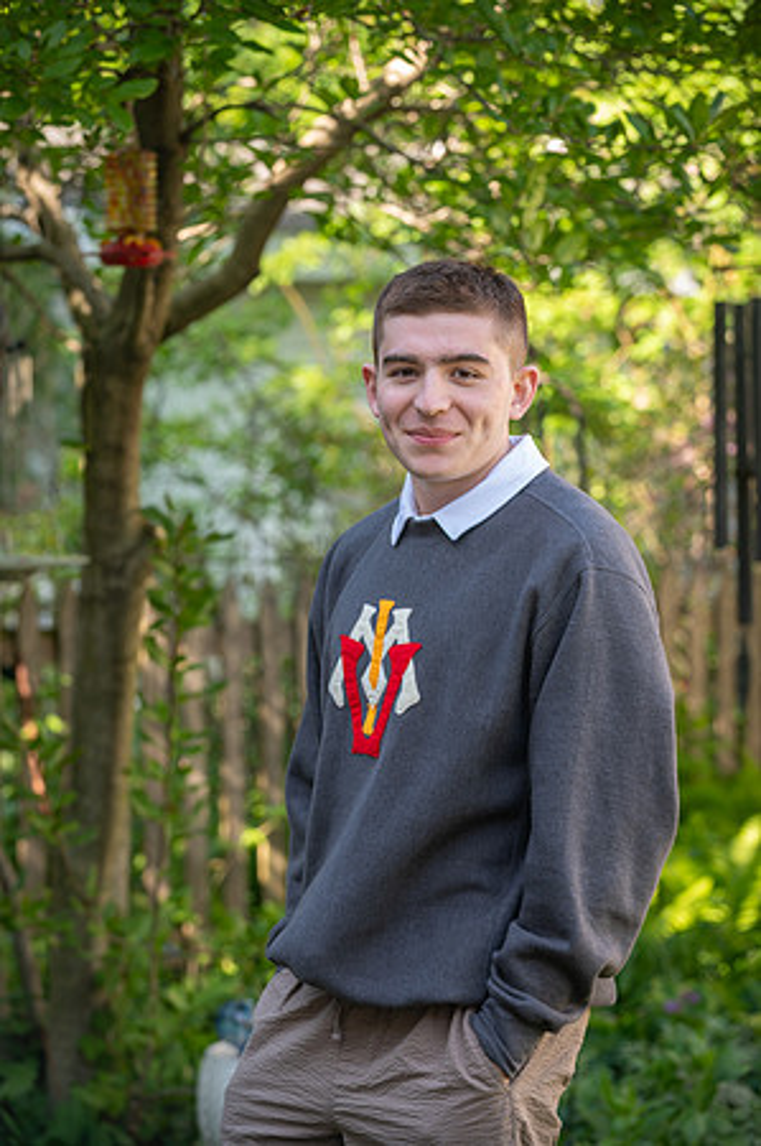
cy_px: 573
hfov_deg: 13.0
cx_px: 380
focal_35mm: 105
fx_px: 3337
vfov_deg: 19.5
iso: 250
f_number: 4
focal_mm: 105
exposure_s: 1/125
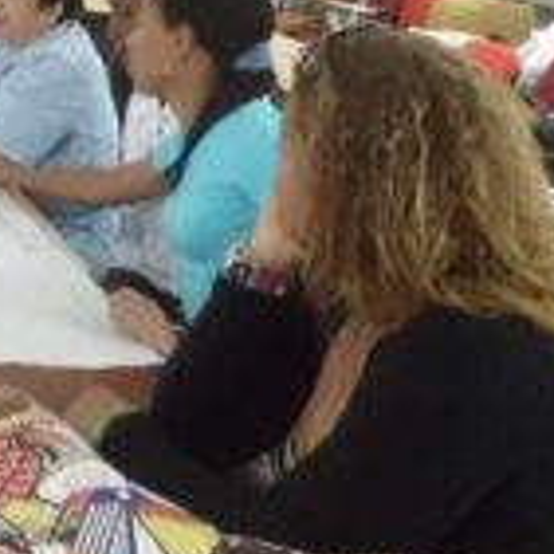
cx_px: -185
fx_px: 1322
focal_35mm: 73
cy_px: 39
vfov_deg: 23.0
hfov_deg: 21.2
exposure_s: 1/25
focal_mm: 4.6
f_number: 3.2
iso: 800
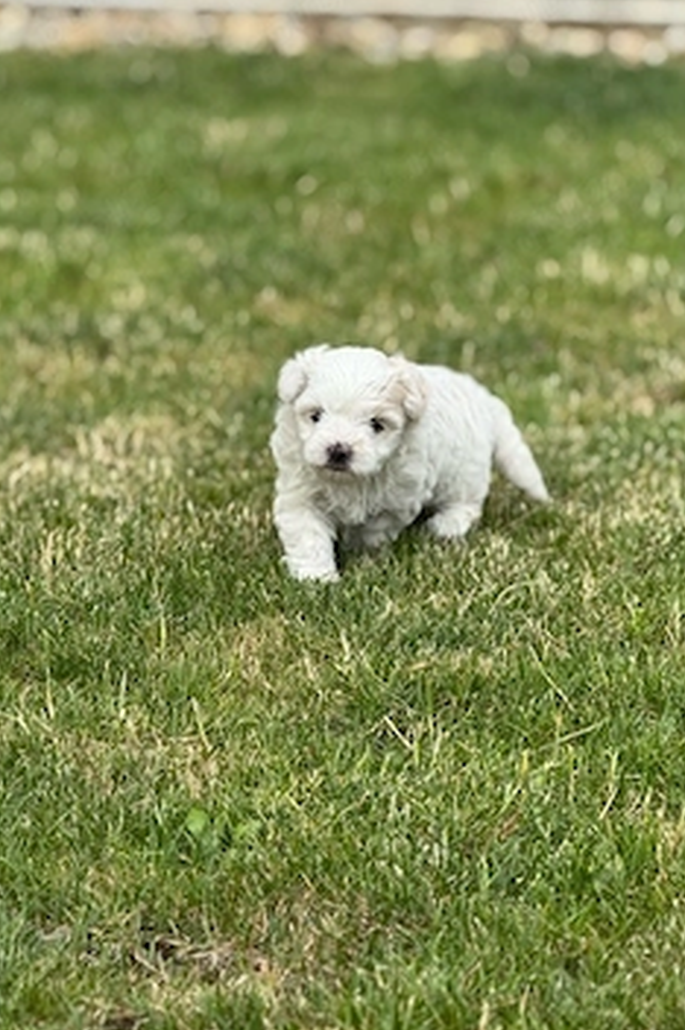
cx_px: 416
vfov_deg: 14.5
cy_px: 468
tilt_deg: -14.4
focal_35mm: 142
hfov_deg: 9.6
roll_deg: +0.1
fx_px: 4061
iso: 50
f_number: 2.8
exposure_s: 1/302
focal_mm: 15.66
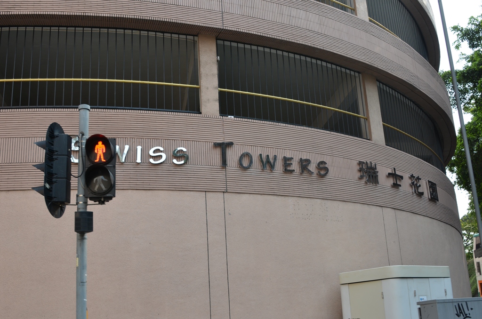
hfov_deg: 46.5
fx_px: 561
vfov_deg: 31.7
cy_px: 160
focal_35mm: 42
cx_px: 241
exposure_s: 1/160
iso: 200
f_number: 6.3
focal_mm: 28
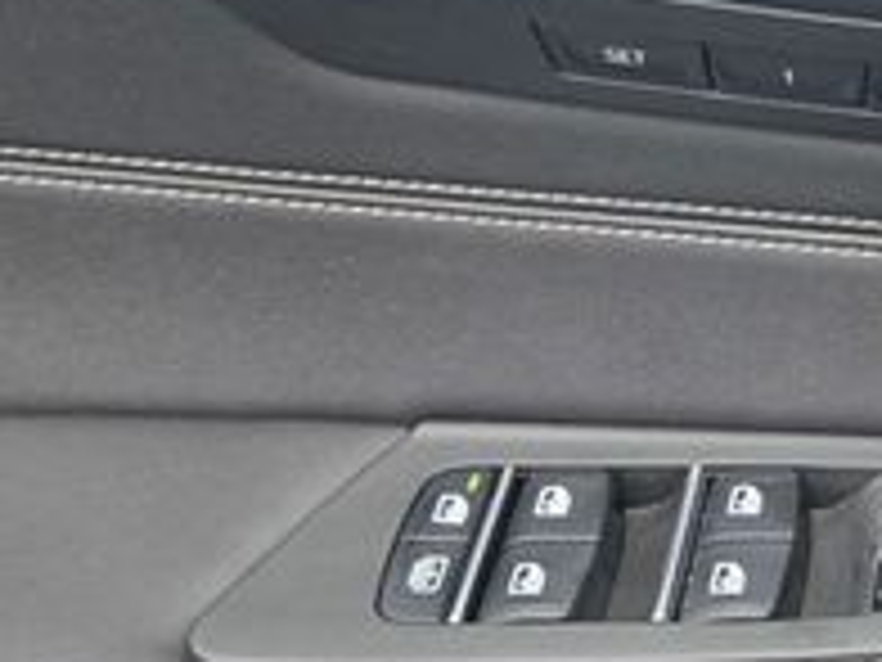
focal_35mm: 75
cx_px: 1188
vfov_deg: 19.6
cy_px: 221
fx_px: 1911
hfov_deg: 22.8
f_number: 1.8
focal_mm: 5.4
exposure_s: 1/180
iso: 50
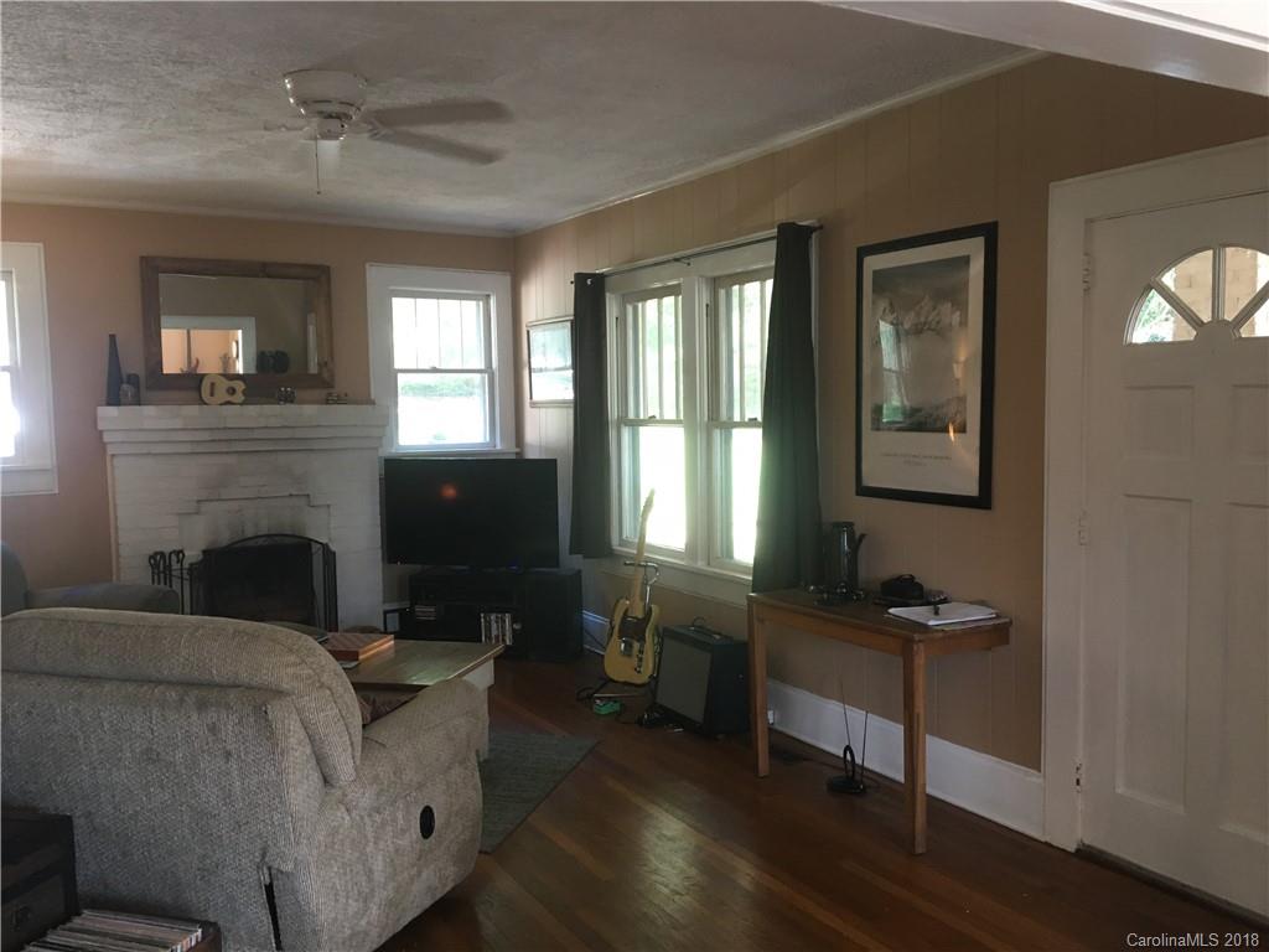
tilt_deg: -4.3
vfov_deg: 48.2
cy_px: 476
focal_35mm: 29
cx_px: 634
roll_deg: +0.6
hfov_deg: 61.7
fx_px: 1063
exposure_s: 1/30
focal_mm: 4.15
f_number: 2.2
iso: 100
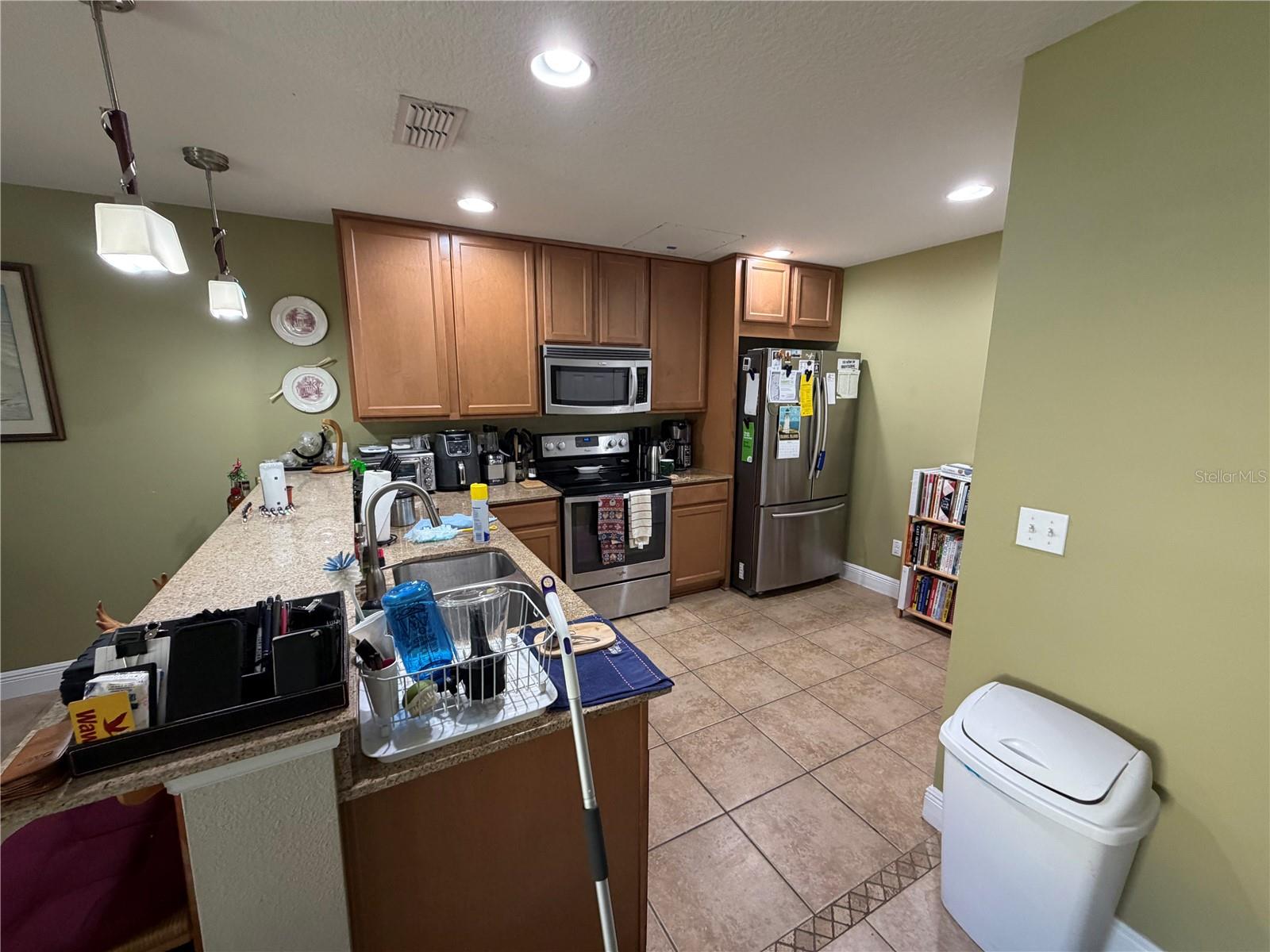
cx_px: 635
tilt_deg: -10.4
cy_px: 476
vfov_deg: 85.7
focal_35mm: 14
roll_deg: +0.2
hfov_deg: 102.1
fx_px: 514
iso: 250
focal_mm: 2.22
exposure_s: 1/60
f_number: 2.2
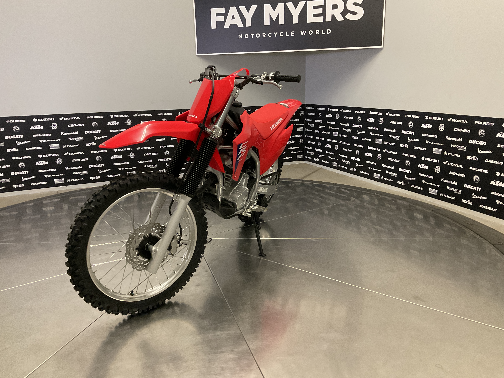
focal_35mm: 29
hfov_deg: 61.7
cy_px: 189
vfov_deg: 48.2
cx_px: 252
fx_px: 422
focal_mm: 3
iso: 250
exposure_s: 1/60
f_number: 1.8
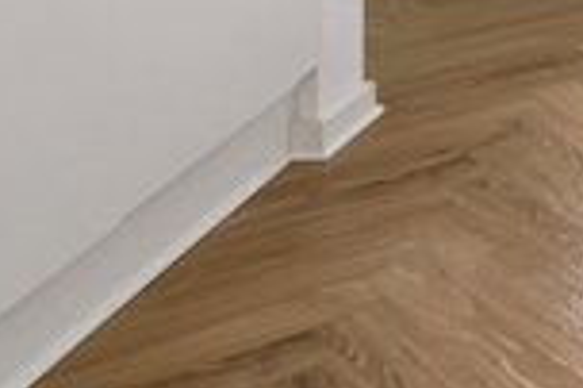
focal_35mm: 100
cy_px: -490
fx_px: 1618
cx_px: 1059
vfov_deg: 11.6
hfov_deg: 16.8
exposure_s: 1/60
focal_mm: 19
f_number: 7.1
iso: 800
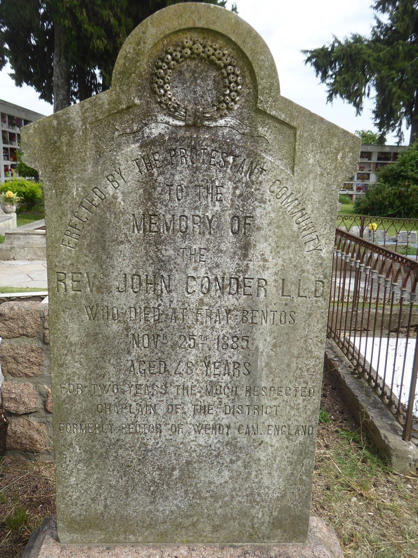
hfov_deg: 44.2
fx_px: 515
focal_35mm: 32
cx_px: 209
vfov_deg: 56.8
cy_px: 279
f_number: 3.5
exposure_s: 1/320
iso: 80
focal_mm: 5.4
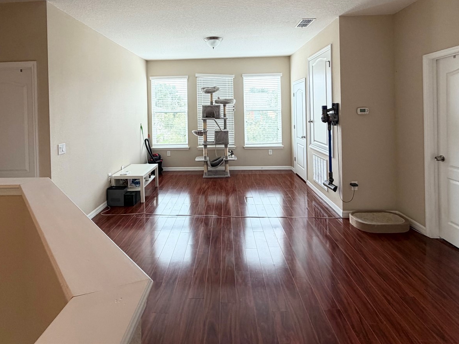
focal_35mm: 19
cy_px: 111
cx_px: 215
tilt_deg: +0.3
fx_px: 252
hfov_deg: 84.6
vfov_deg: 66.6
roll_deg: +0.7
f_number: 2.2
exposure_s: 1/120
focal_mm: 2.22
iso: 200
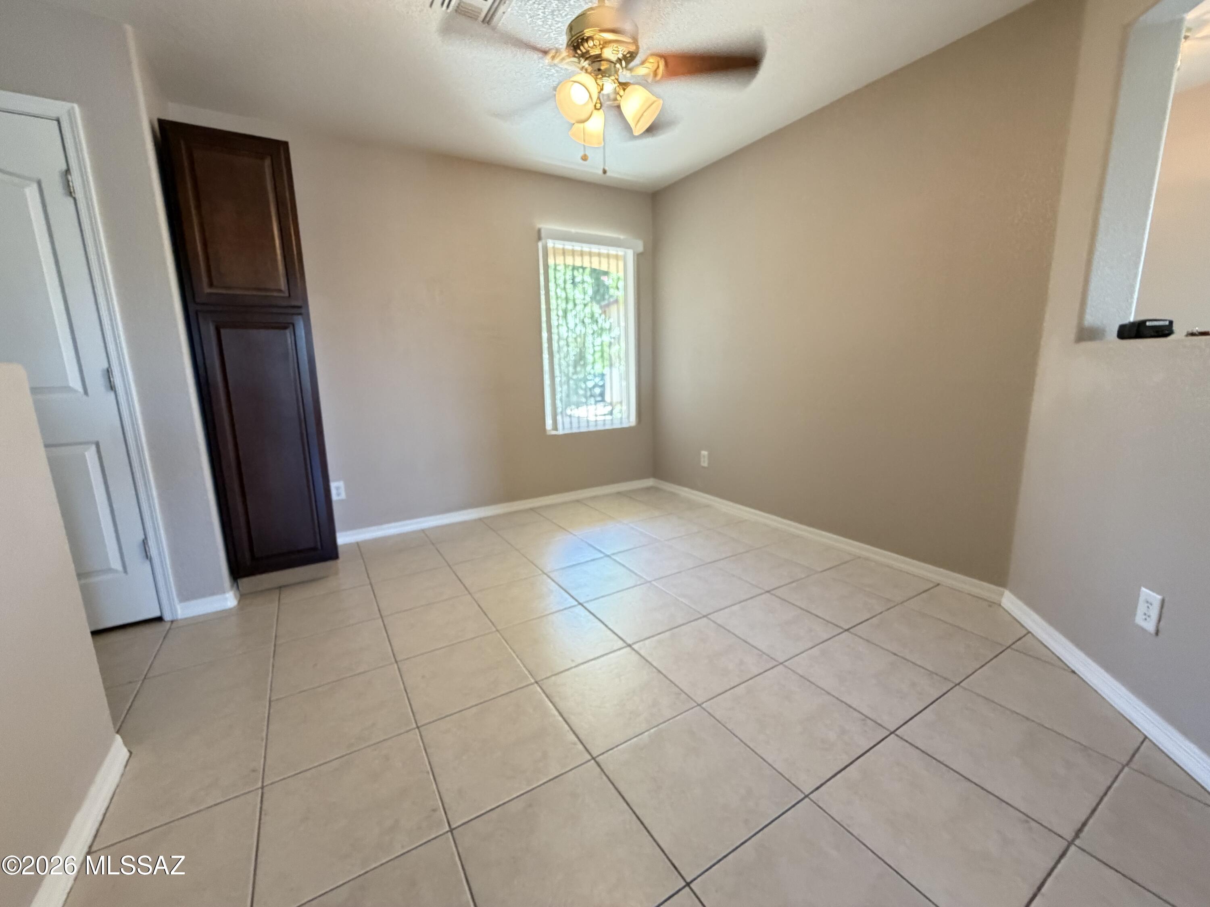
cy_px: 454
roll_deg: +2.4
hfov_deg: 102.1
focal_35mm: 14
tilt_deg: -11.3
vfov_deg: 85.7
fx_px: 489
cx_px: 605
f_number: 2.2
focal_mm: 2.22
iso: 400
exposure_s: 1/60
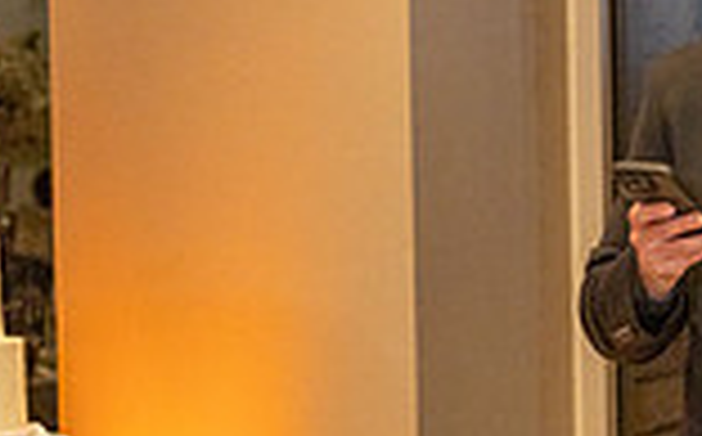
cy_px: 384
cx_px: 1238
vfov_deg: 5.7
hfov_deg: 8.9
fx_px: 4356
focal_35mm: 228
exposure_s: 1/160
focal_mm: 60
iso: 800
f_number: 3.5
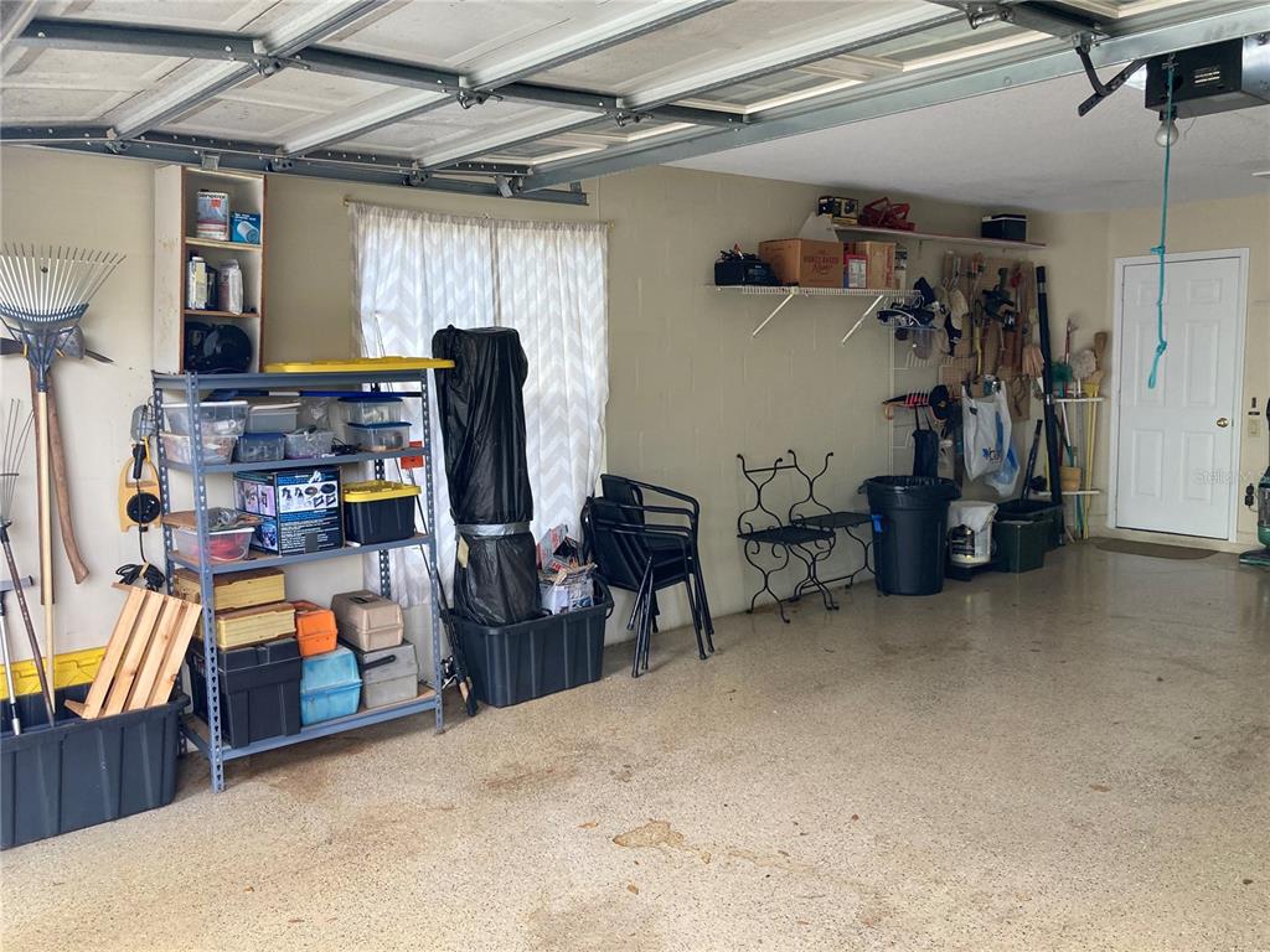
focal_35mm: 28
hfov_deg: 63.4
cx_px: 635
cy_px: 476
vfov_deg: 49.7
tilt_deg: -4.5
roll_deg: +0.4
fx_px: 1027
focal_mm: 3.99
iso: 64
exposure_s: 1/60
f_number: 1.8
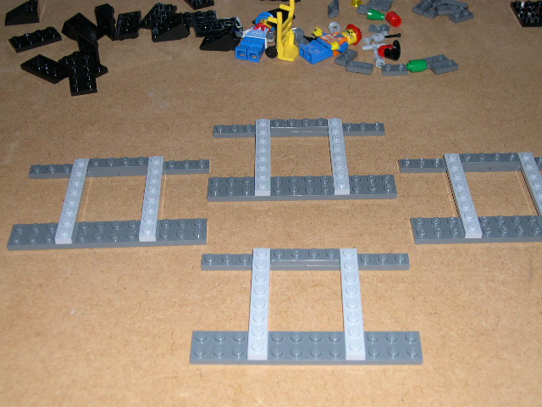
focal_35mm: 52
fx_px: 814
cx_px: 271
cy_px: 204
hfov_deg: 36.8
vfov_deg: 28.0
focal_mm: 11.1
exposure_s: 1/60
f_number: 3.2
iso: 100
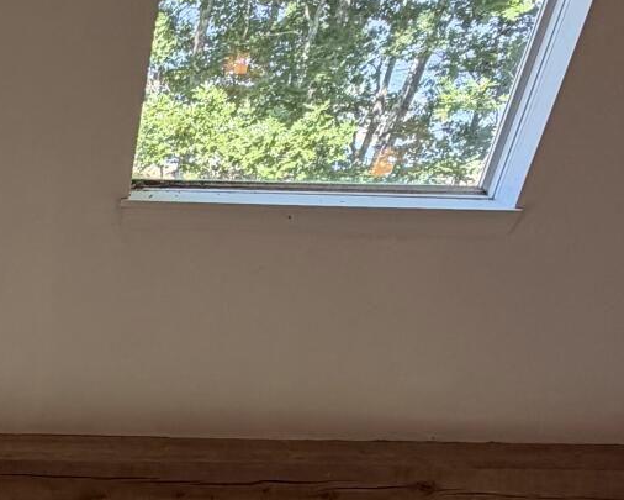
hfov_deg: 30.1
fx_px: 997
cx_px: -109
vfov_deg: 25.3
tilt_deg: -35.3
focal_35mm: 54
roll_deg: -1.5
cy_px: 599
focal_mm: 2.22
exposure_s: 1/121
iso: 125
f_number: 2.2
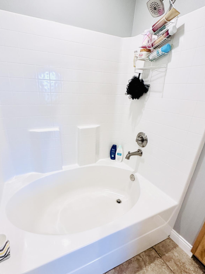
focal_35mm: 18
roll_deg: -2.3
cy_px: 148
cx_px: 94
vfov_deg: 87.6
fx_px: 142
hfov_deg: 71.5
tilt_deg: -22.3
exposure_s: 1/120
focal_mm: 2.22
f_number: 2.2
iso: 200
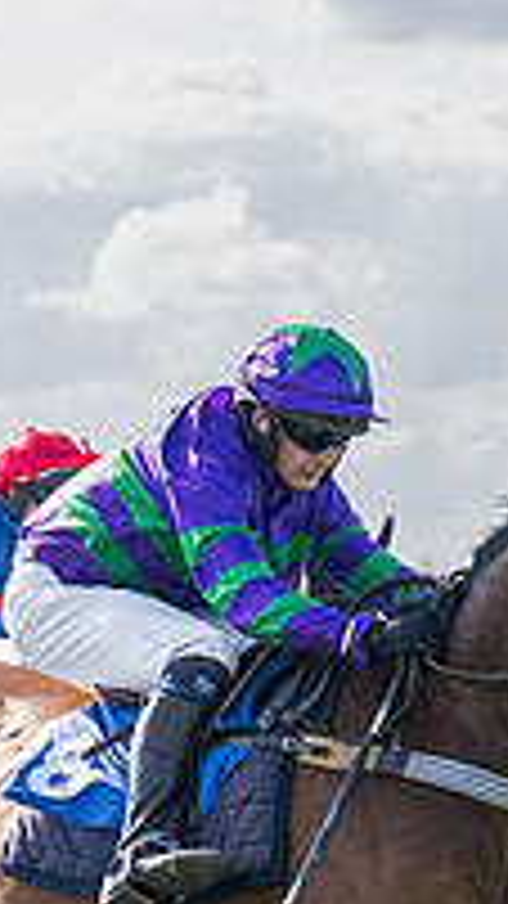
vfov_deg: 7.5
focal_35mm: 288
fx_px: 6900
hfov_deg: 4.2
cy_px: 740
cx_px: 757
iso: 400
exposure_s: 1/2000
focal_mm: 70
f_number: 4
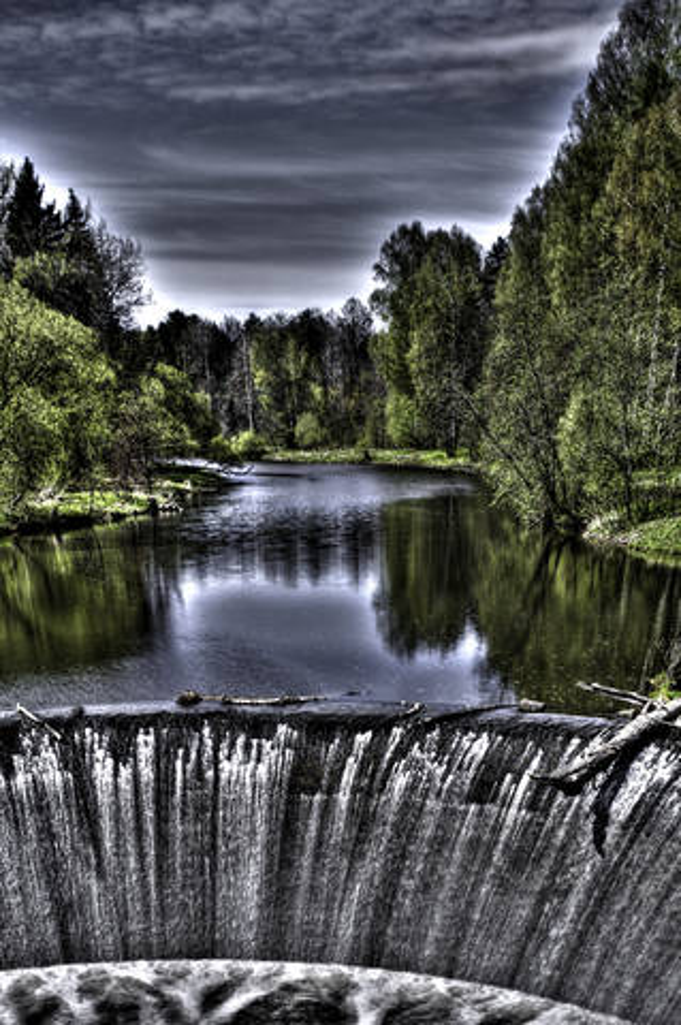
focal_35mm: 42
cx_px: 340
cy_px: 512
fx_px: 1194
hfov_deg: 31.8
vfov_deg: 46.4
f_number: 9
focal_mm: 28
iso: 200
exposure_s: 1/500
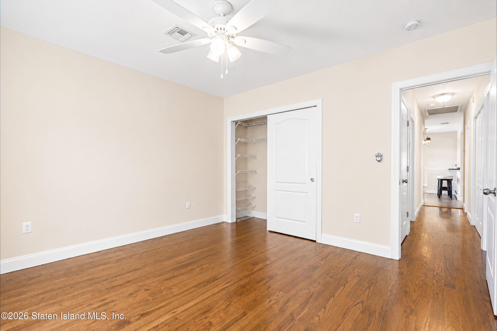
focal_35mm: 16
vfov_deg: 73.8
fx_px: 221
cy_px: 166
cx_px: 248
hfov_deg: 96.7
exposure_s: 1/5
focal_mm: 16
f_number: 4
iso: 64
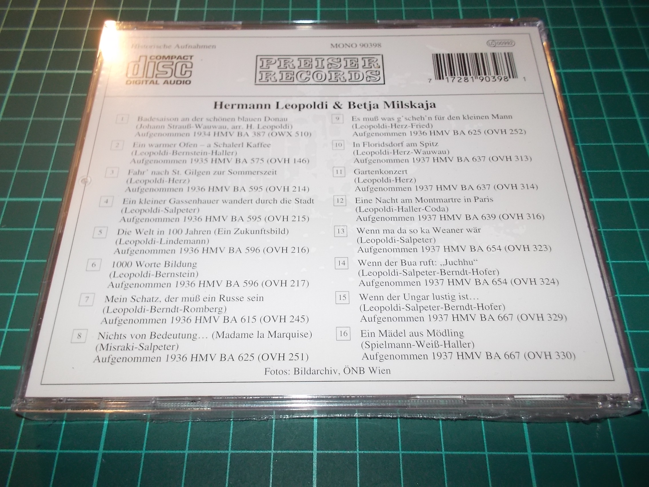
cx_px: 324
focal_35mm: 29
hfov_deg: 61.7
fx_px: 544
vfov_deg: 48.2
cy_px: 244
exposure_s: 1/30
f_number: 3.3
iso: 200
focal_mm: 4.1
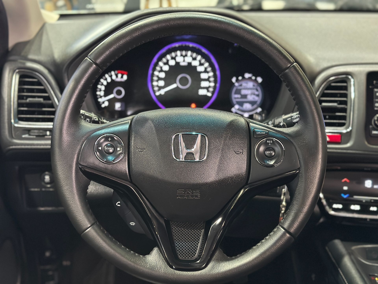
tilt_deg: -20.7
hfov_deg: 39.7
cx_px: 189
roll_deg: -1.5
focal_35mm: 48
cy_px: 142
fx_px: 524
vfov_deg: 30.3
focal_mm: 6.86
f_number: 1.78
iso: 640
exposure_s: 1/33
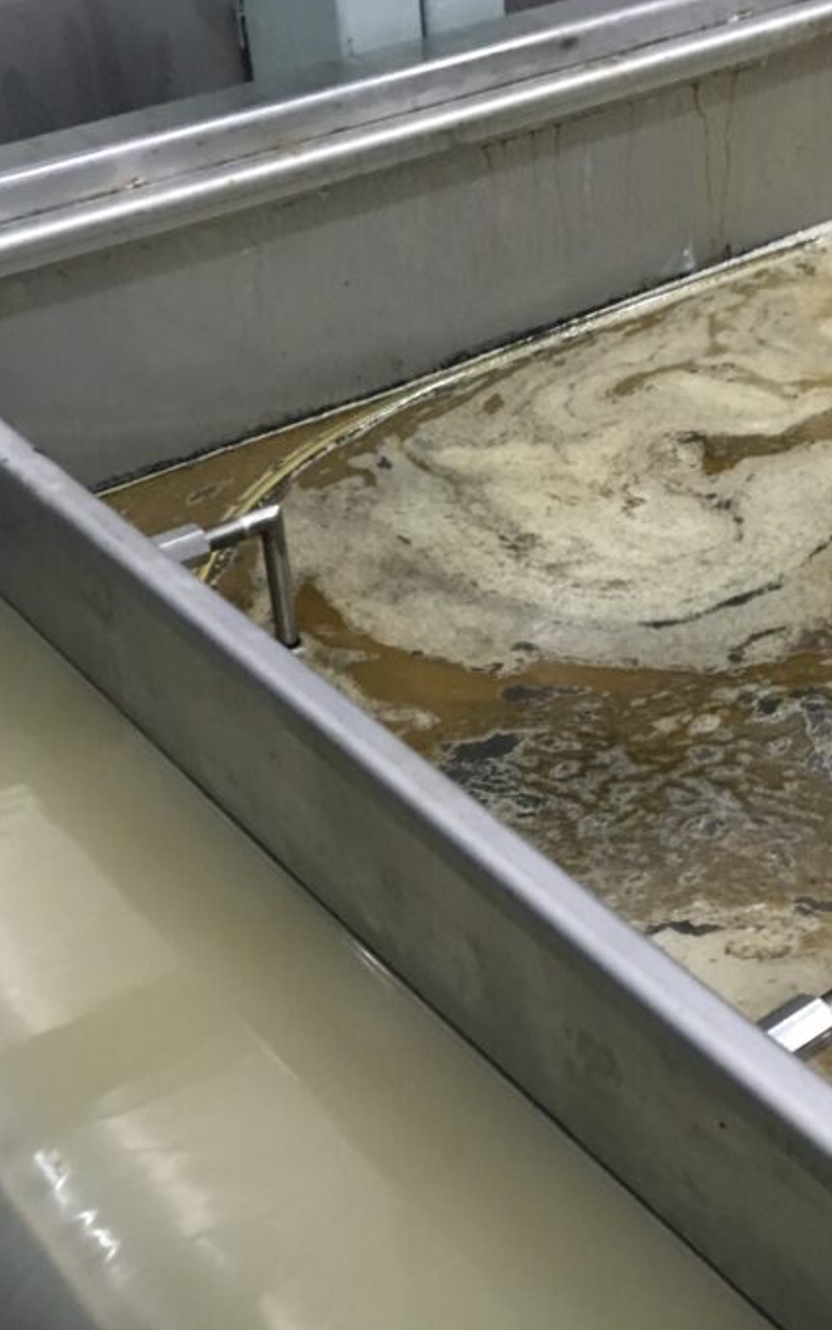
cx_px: 550
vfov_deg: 42.7
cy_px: 912
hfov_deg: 27.9
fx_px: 1667
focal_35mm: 46
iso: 200
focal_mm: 4.15
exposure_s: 1/33
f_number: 2.2
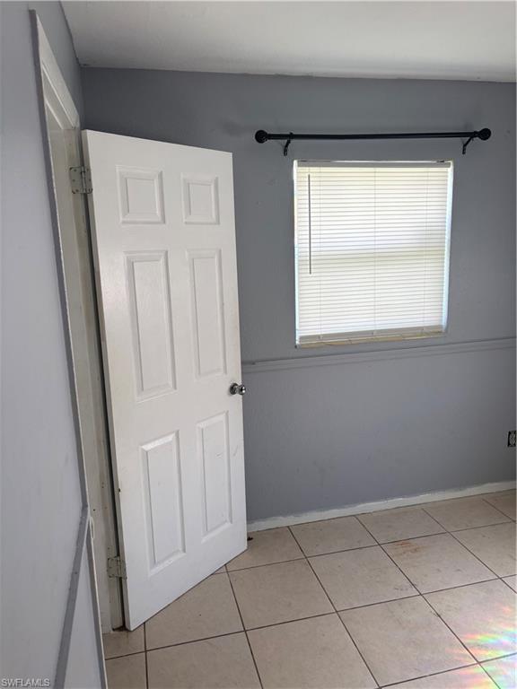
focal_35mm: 26
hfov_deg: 53.1
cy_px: 344
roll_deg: +2.9
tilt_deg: -9.7
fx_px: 518
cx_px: 258
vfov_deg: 67.3
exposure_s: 1/146
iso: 40
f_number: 1.6
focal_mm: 5.96
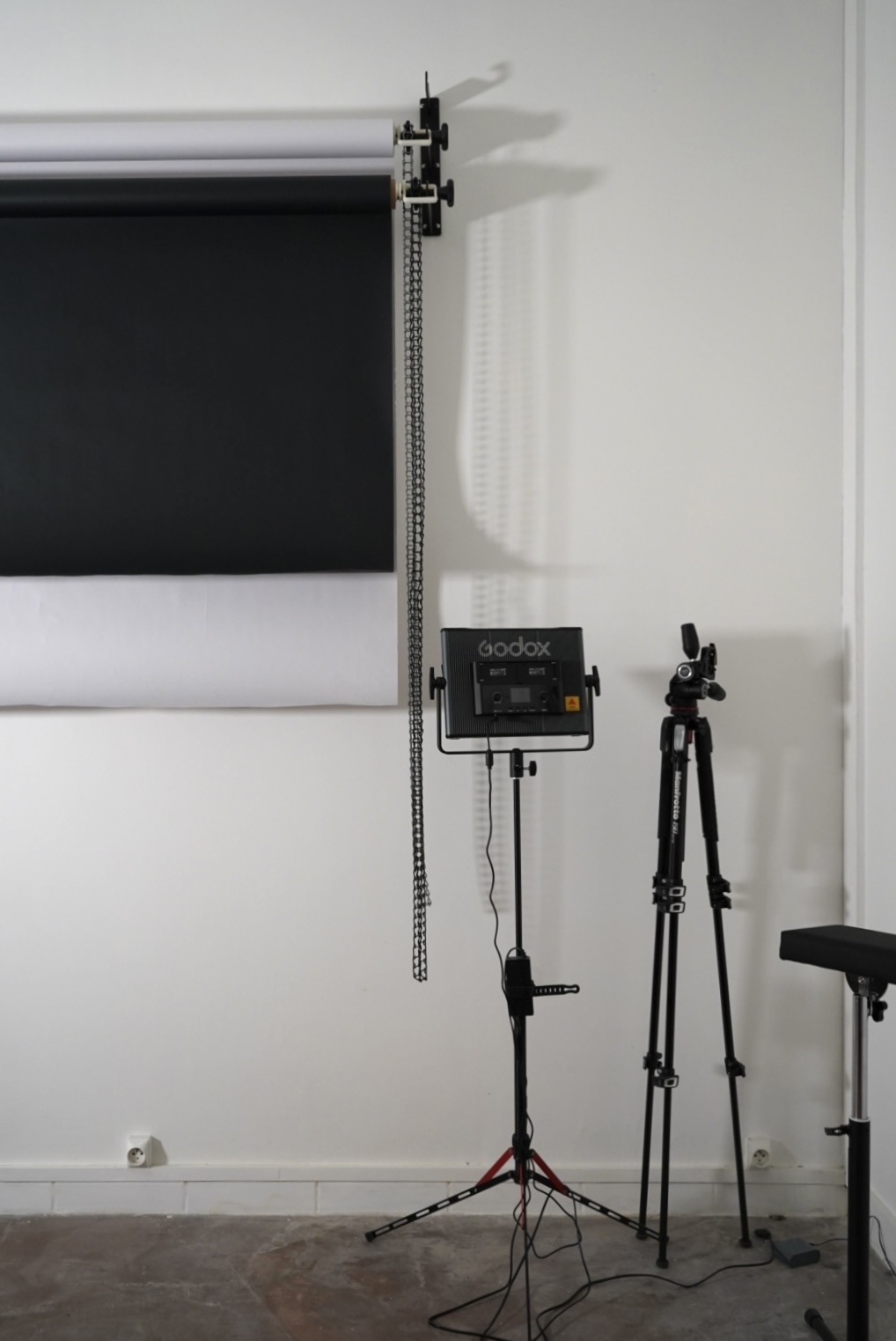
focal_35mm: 28
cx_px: 448
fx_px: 1043
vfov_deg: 65.4
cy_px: 670
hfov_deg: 46.5
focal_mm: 28
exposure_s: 1/160
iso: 1600
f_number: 3.2
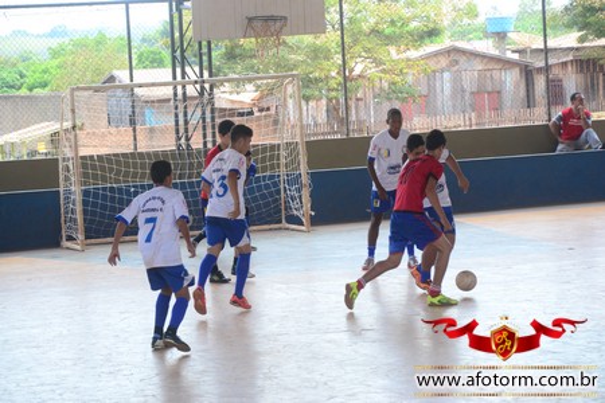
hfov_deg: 14.4
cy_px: 202
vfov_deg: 9.6
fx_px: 2395
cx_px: 302
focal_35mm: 142
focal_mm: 95
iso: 800
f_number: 5.6
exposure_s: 1/500
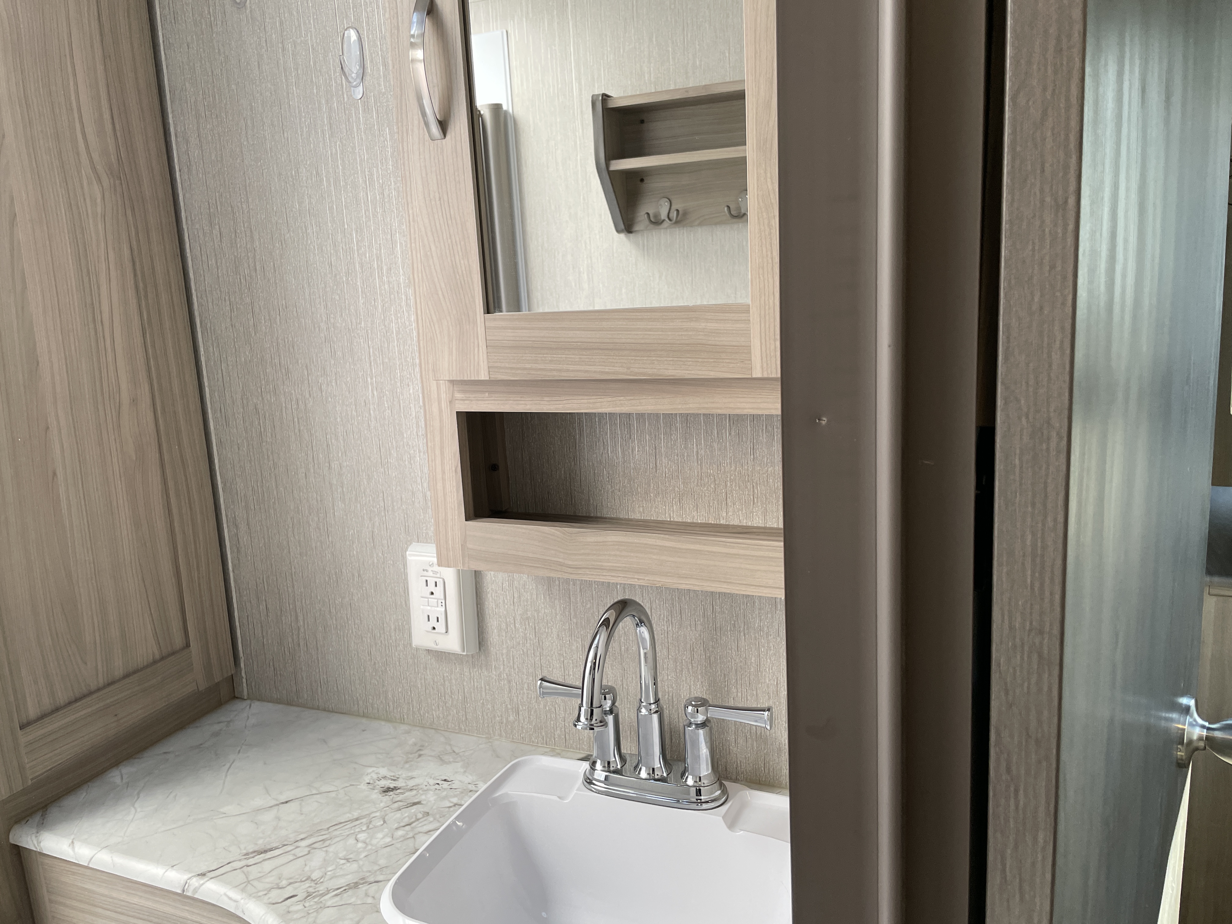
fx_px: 925
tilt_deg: -10.7
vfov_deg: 53.1
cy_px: 462
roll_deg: +2.1
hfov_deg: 67.3
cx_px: 616
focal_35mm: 26
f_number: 1.6
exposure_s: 1/105
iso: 125
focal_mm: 4.2
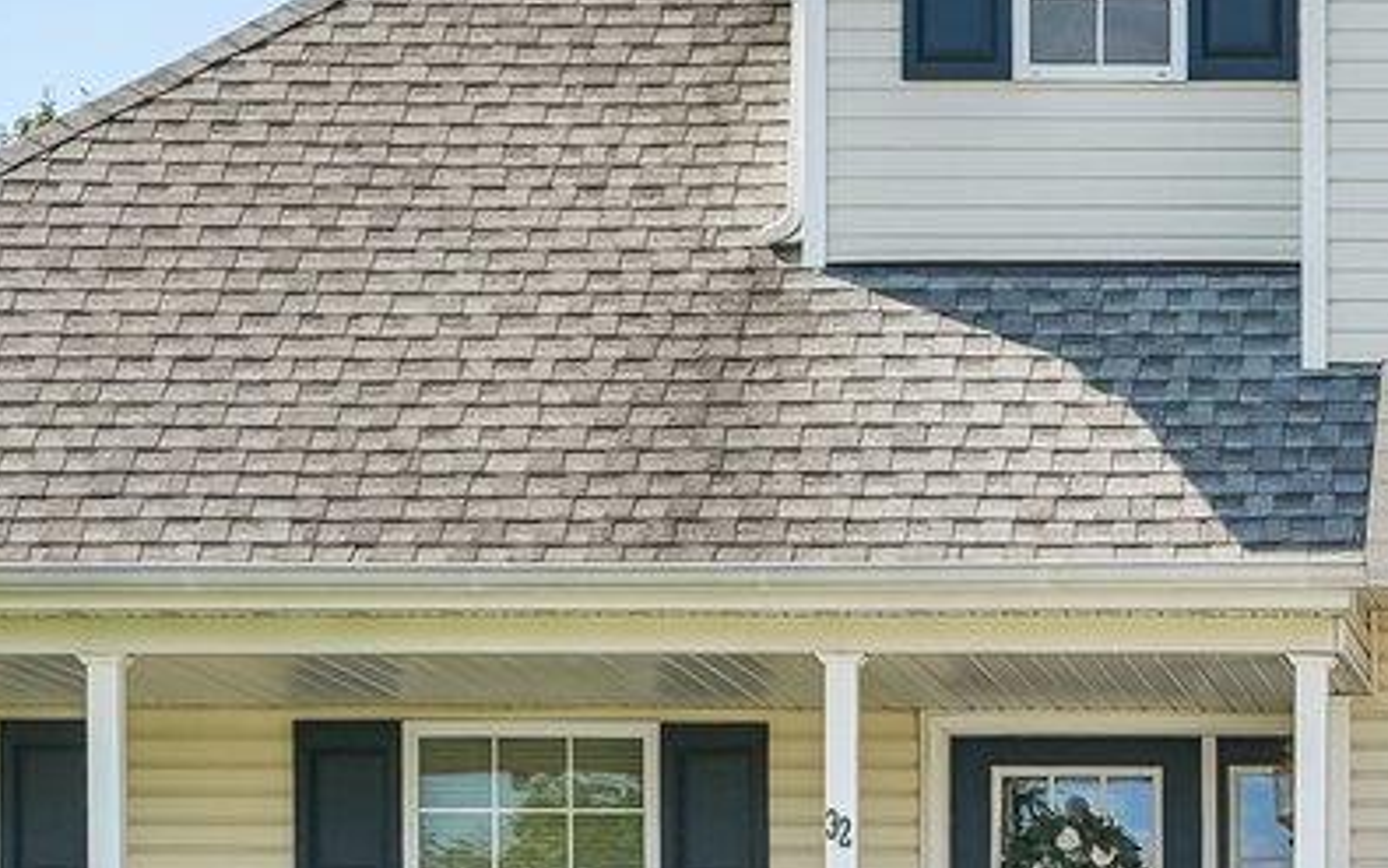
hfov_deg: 10.8
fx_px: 6999
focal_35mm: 185
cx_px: 2175
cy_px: 416
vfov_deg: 7.1
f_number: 8
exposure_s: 1/250
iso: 100
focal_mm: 35
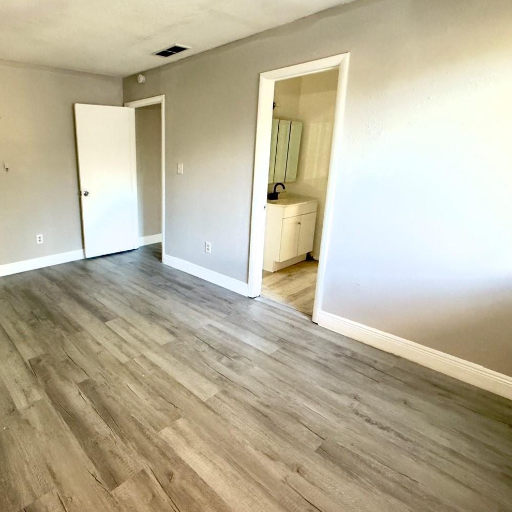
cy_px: 240
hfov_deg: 72.1
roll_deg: +1.1
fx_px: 335
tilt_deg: -13.7
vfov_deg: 74.8
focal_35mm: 20
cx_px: 162
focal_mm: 2.22
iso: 320
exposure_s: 1/109
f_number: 2.2
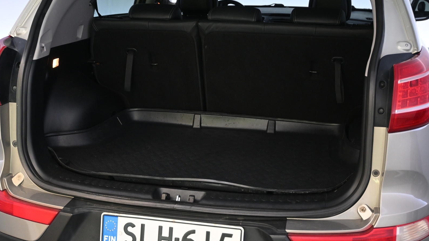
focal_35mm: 52
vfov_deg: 23.1
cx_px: 215
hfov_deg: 40.0
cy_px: 97
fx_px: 589
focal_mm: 32.5
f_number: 5
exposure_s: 1/50
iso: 1400
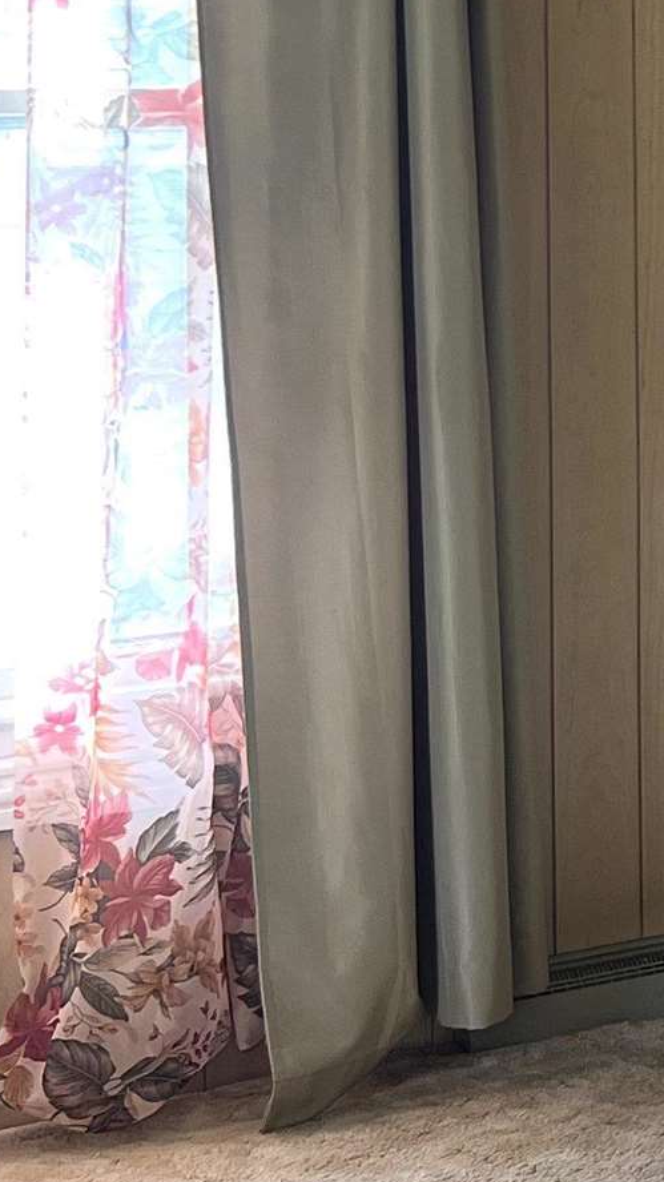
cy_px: 114
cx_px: 1771
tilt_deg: -1.7
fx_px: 3070
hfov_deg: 10.2
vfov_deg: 21.3
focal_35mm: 98
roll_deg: +0.6
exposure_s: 1/121
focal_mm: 5.7
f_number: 1.5
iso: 80
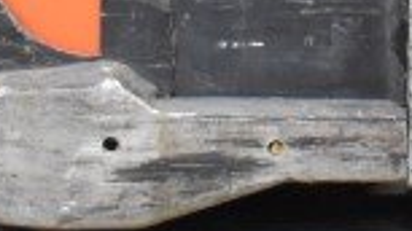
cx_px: 584
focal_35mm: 296
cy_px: -578
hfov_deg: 7.2
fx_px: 3233
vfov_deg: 3.9
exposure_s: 1/30
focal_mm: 24
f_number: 5
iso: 1600
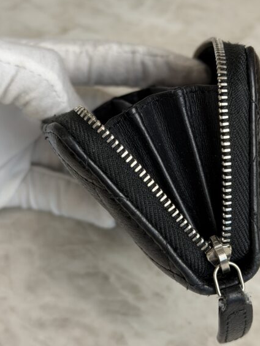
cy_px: 170
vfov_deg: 28.6
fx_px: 681
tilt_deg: -48.0
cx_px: 154
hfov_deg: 21.6
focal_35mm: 68
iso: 64
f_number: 1.78
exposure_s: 1/120
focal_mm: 6.76
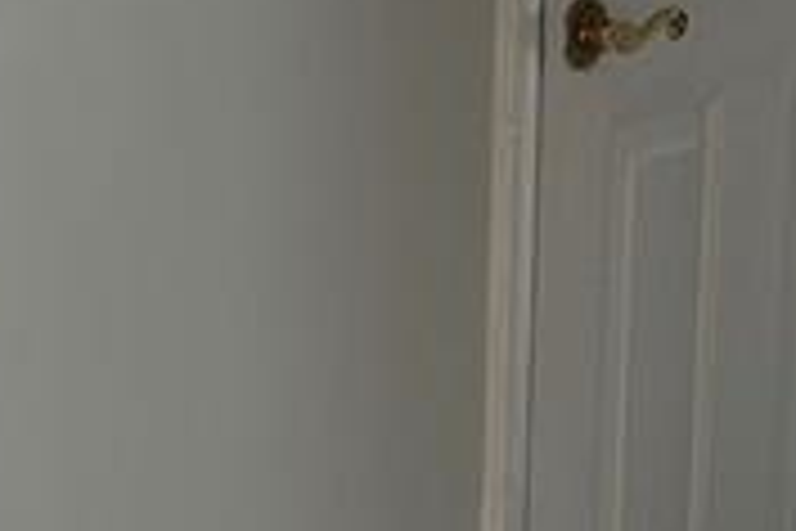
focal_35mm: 183
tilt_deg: -20.4
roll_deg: +1.4
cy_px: 1012
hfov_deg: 11.2
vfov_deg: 7.3
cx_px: 85
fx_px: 4046
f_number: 1.6
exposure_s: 1/121
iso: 50
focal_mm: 5.1
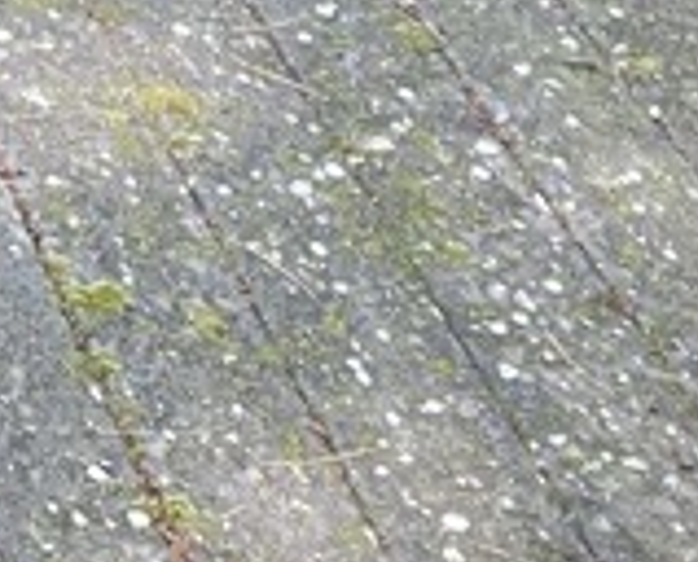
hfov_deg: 9.9
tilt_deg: -26.0
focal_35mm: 191
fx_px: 3955
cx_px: -145
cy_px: 145
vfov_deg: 8.1
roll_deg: -3.7
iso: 125
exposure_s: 1/89
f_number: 1.6
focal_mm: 4.2
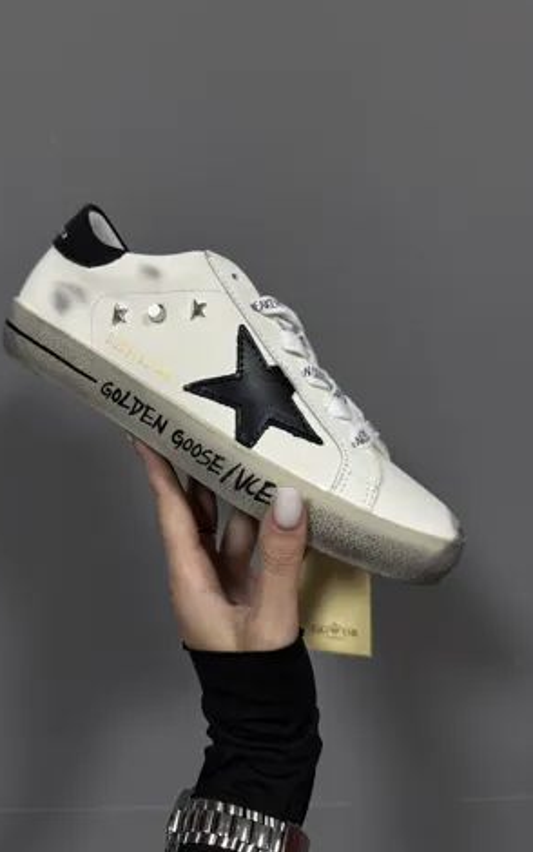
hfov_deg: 47.4
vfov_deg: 70.4
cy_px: 419
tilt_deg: -13.6
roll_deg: +2.9
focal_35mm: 26
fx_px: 604
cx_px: 214
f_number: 1.78
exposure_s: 1/112
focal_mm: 6.76
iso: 200
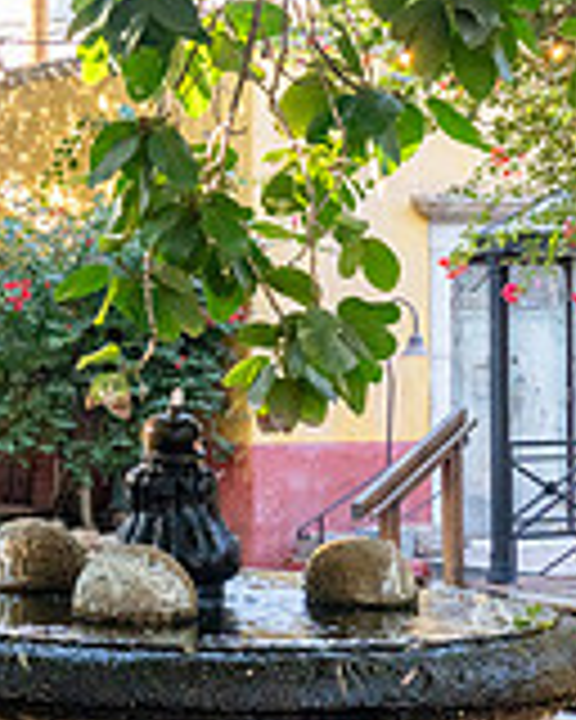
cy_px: 331
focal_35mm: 109
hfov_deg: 12.8
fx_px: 2323
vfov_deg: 17.6
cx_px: -464
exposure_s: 1/200
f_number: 8
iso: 2000
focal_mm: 32
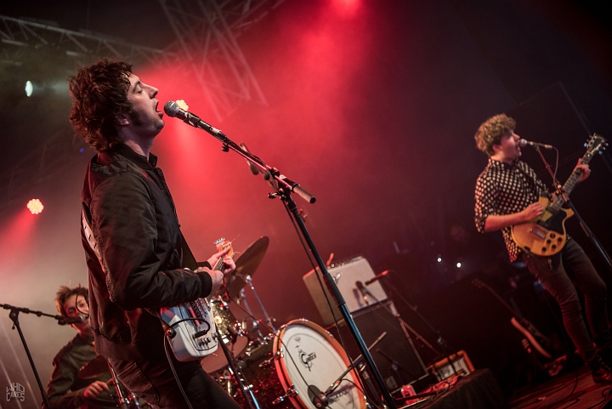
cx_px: 306
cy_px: 204
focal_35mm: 55
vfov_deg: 24.7
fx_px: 936
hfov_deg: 36.2
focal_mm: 55
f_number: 2.8
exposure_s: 1/125
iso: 400
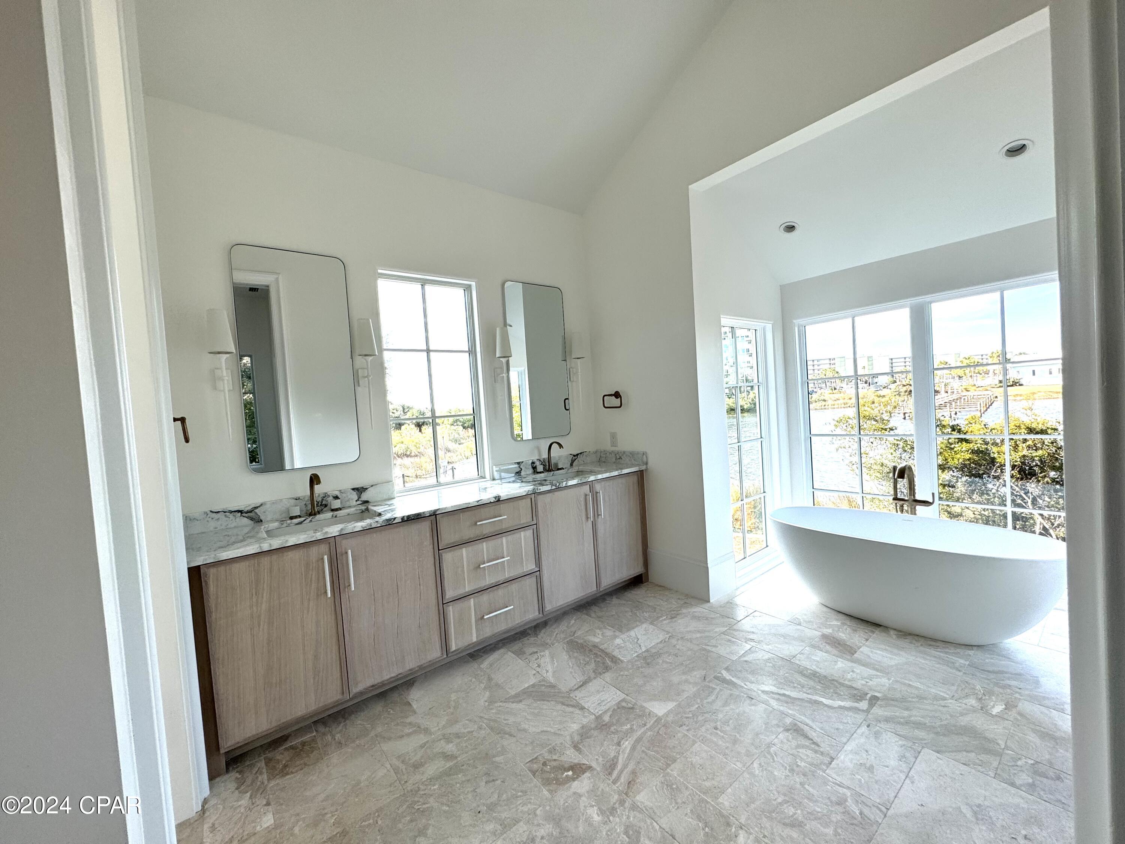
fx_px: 455
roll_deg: +3.8
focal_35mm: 14
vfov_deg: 85.7
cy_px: 422
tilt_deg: -1.8
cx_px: 562
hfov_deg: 102.1
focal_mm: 2.22
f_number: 2.2
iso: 40
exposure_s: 1/181
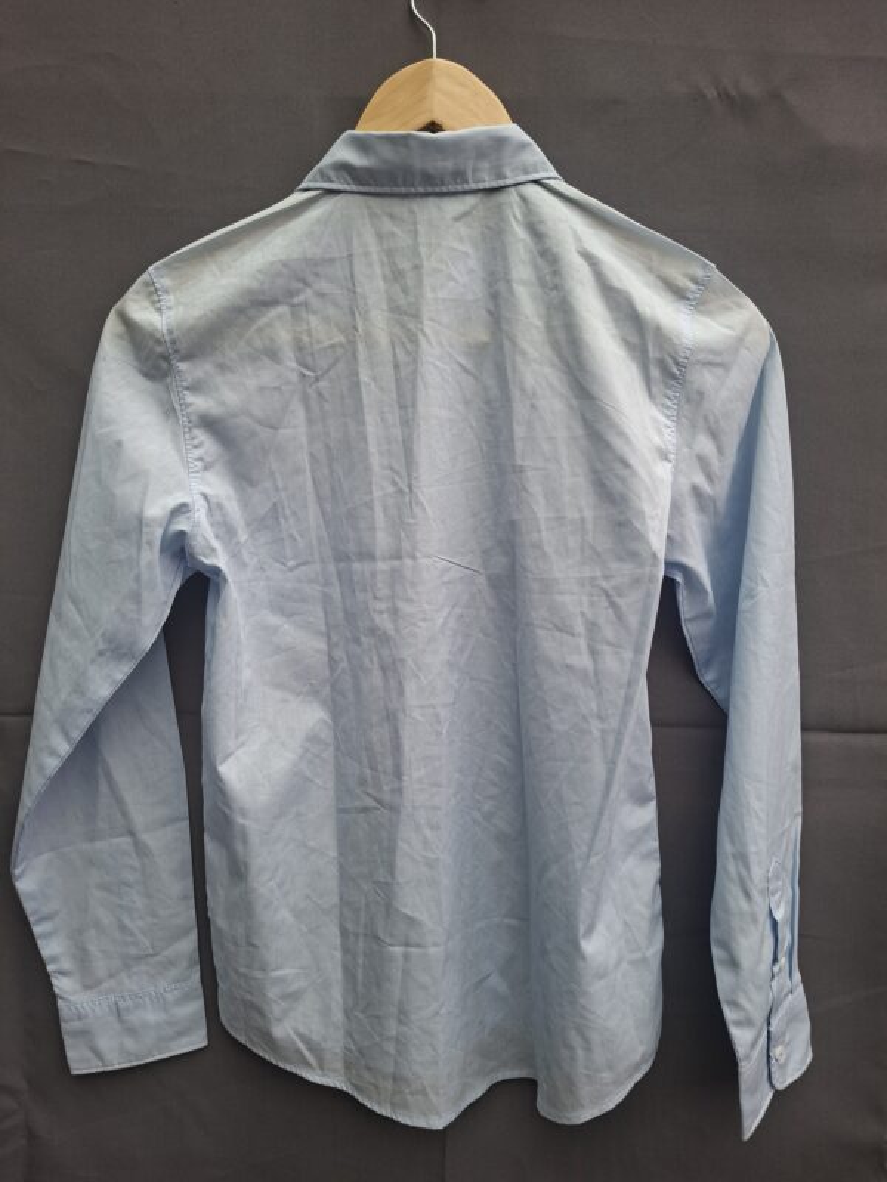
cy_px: 591
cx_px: 444
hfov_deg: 58.9
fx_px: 786
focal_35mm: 23
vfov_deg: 73.9
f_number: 1.8
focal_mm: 5.54
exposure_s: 1/120
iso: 80
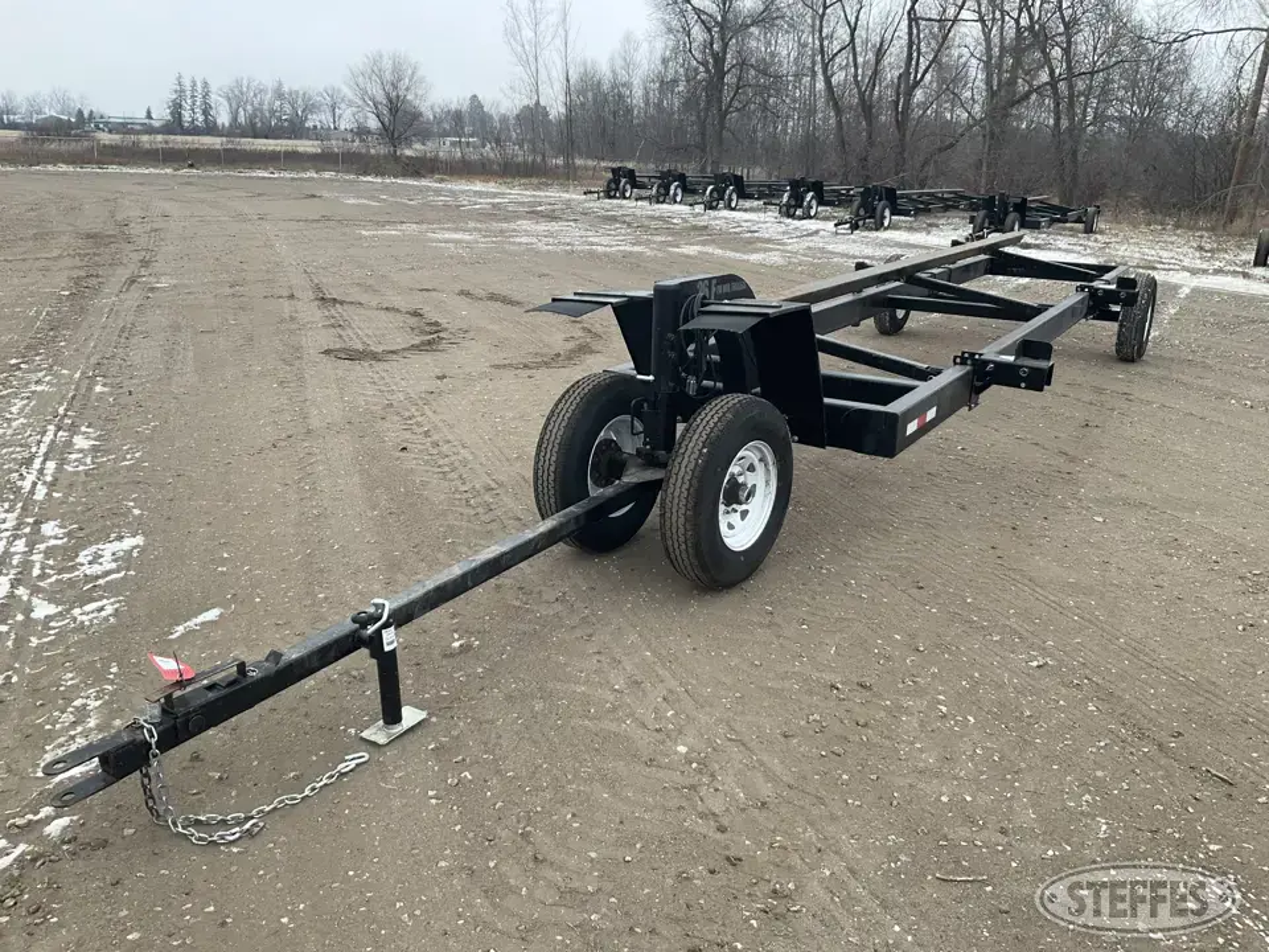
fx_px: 1063
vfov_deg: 48.2
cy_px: 476
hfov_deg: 61.7
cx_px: 634
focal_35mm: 29
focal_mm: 3
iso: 16
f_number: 1.8
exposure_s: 1/133
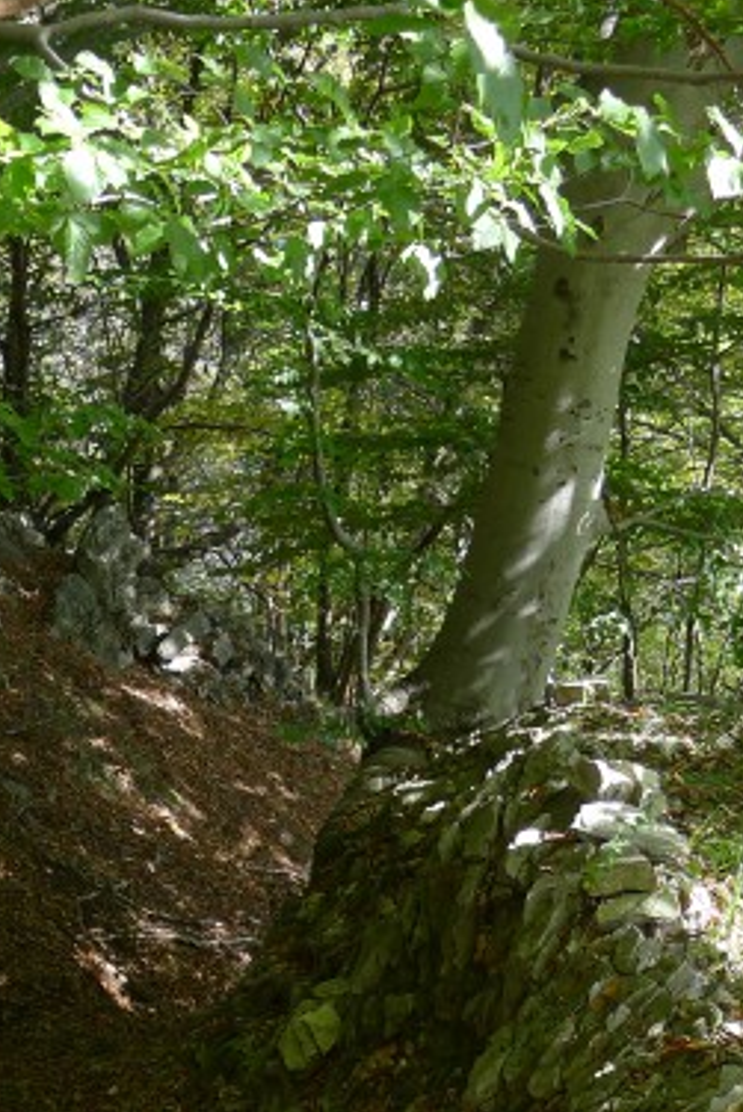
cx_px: 222
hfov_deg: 26.3
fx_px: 1577
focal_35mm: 51
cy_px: 1068
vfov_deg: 35.7
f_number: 2
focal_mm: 5.1
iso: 80
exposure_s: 1/125
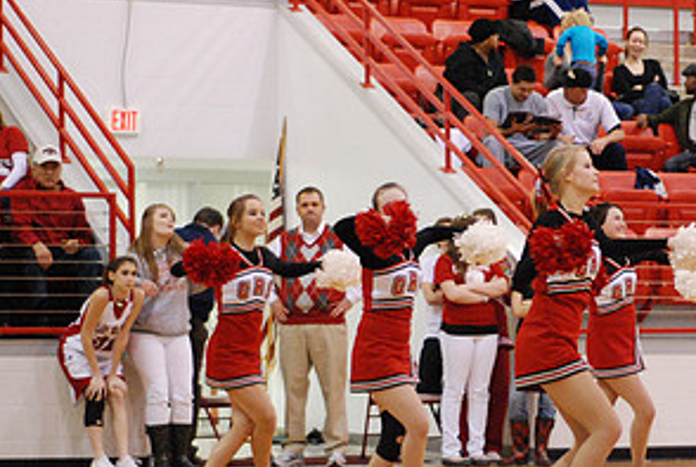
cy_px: 235
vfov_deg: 9.3
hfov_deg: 13.8
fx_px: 2866
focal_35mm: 148
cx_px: 561
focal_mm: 50
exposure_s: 1/250
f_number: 1.8
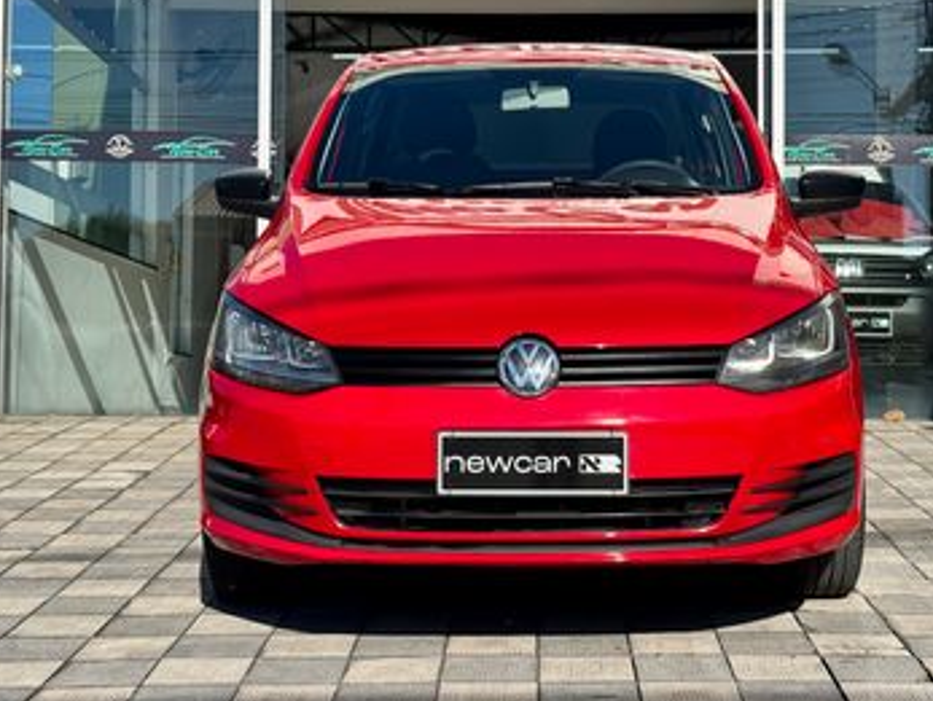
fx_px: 1754
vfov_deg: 22.6
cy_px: 287
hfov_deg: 29.7
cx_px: 546
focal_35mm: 65
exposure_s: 1/3096
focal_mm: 6.76
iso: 64
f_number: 1.78
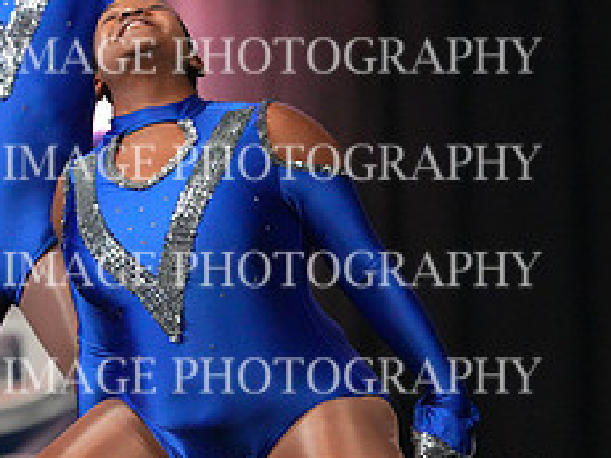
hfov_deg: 2.7
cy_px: 216
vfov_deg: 2.0
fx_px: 12790
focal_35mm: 725
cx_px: 159
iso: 16000
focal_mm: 300
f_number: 3.5
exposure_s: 1/1250
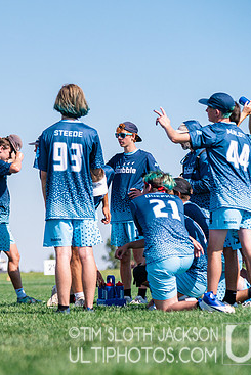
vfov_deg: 11.5
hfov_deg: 7.7
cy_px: 196
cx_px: 18
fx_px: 1860
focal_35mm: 178
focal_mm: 100
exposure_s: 1/8000
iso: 400
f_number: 2.8
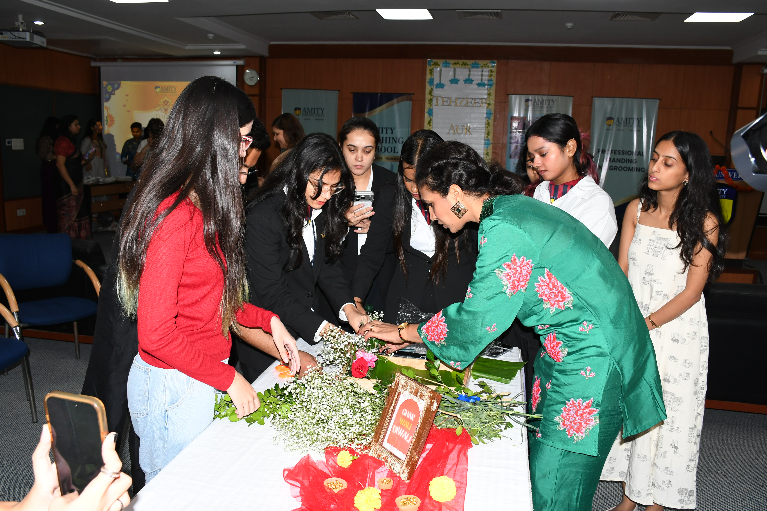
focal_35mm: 30
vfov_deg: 43.6
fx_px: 639
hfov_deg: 61.9
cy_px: 256
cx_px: 384
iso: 640
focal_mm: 20
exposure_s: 1/160
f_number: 6.3
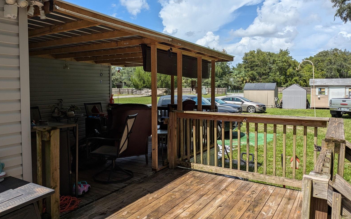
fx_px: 258
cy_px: 94
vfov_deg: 45.9
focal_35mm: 27
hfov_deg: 68.4
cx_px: 174
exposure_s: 1/2451
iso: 46
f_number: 1.89
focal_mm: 5.43
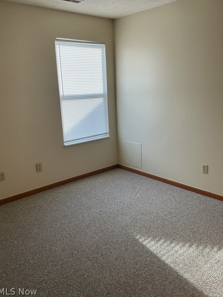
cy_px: 145
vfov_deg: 60.0
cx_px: 111
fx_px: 258
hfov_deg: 46.8
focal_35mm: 30
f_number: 1.8
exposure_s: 1/120
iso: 50
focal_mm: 3
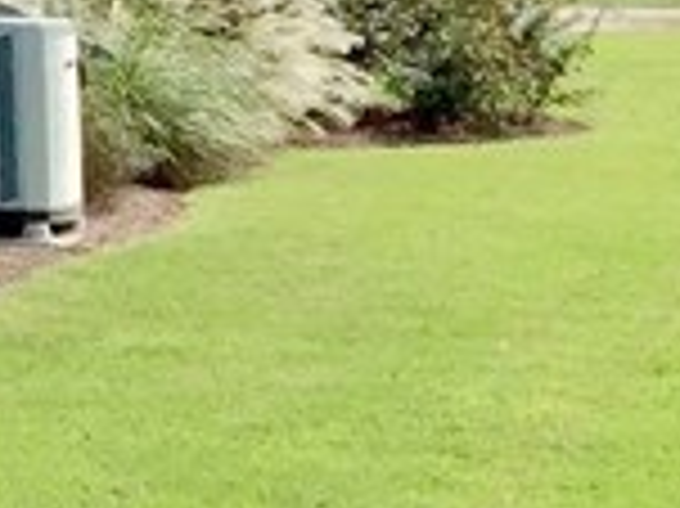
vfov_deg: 7.3
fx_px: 3867
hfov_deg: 8.2
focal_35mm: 197
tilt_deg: +5.4
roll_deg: -1.0
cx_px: -1527
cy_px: -454
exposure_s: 1/2198
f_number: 2.2
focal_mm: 4.15
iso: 32
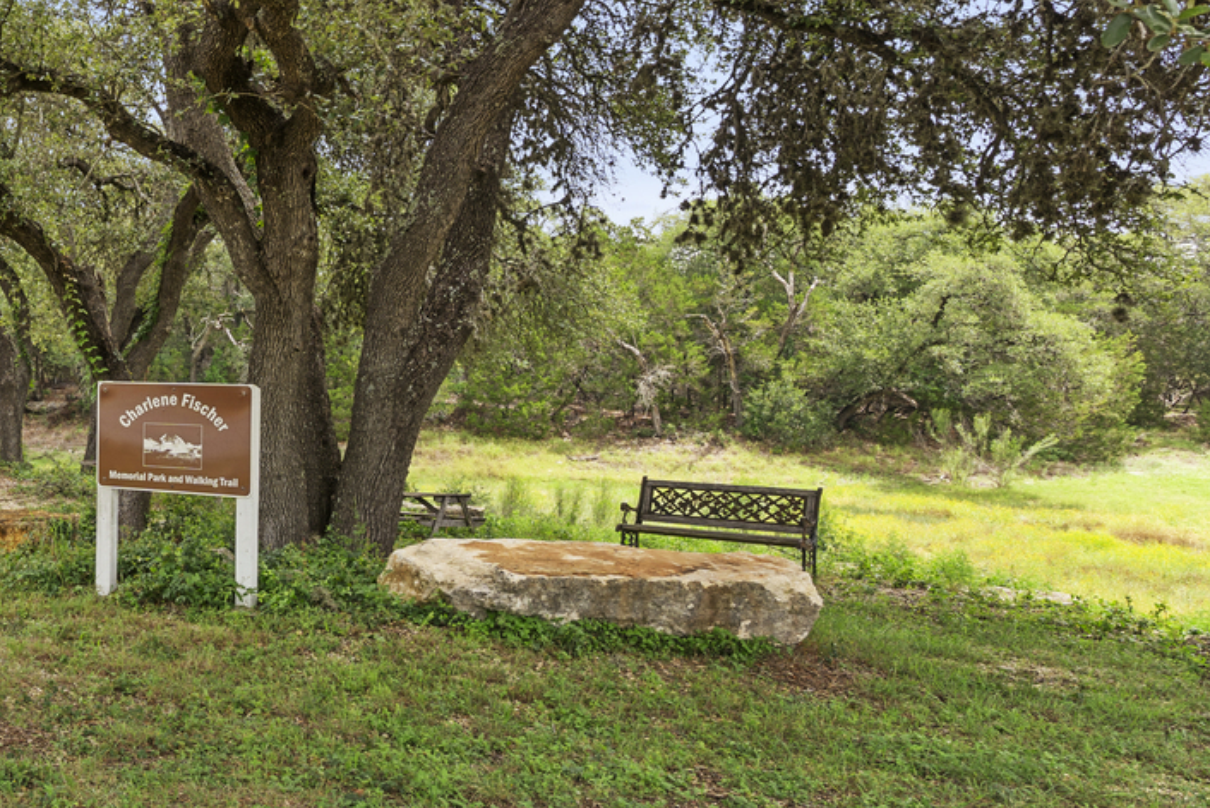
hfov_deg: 40.1
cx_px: -122
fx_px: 1311
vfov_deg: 34.2
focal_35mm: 39
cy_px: 353
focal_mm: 17
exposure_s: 1/30
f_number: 8
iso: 100
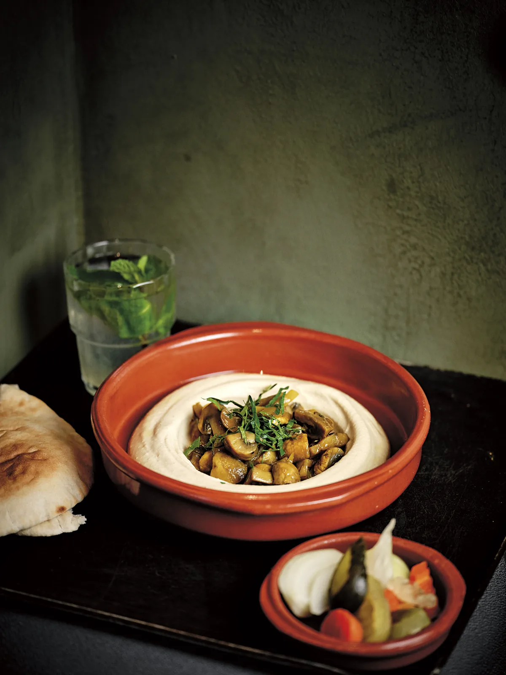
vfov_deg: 20.7
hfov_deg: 15.6
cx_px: 253
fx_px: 1852
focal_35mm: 95
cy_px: 338
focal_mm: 120
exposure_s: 1/160
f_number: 4
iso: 1600
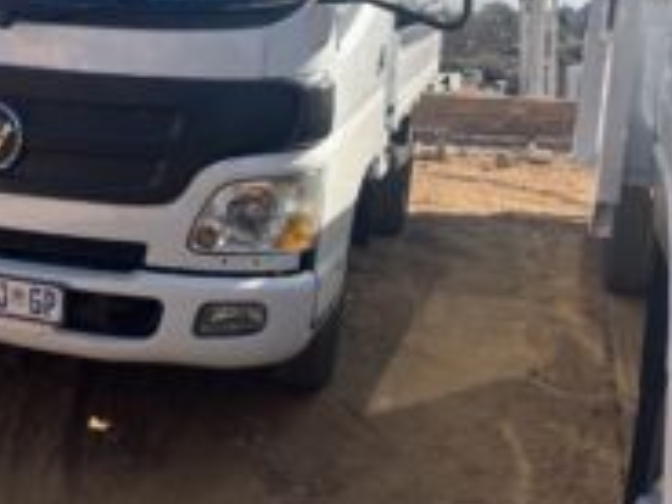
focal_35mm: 51
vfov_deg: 27.9
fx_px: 990
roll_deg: -0.9
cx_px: 161
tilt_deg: -2.1
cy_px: 91
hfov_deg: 36.5
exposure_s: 1/2309
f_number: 1.6
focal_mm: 5.1
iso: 50
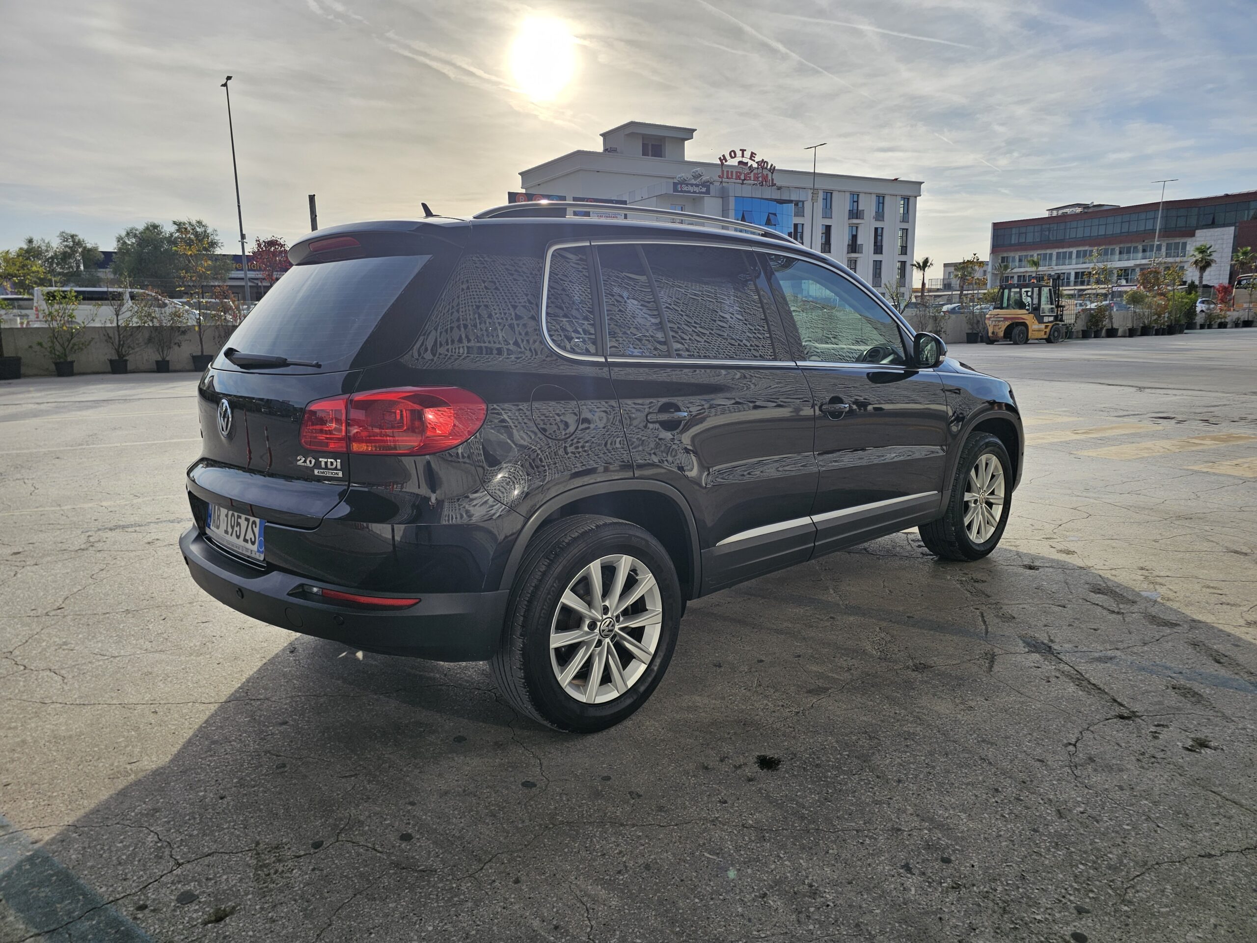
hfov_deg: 73.9
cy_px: 472
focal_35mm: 23
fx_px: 835
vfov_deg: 58.9
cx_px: 628
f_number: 1.7
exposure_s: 1/732
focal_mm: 6.3
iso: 10
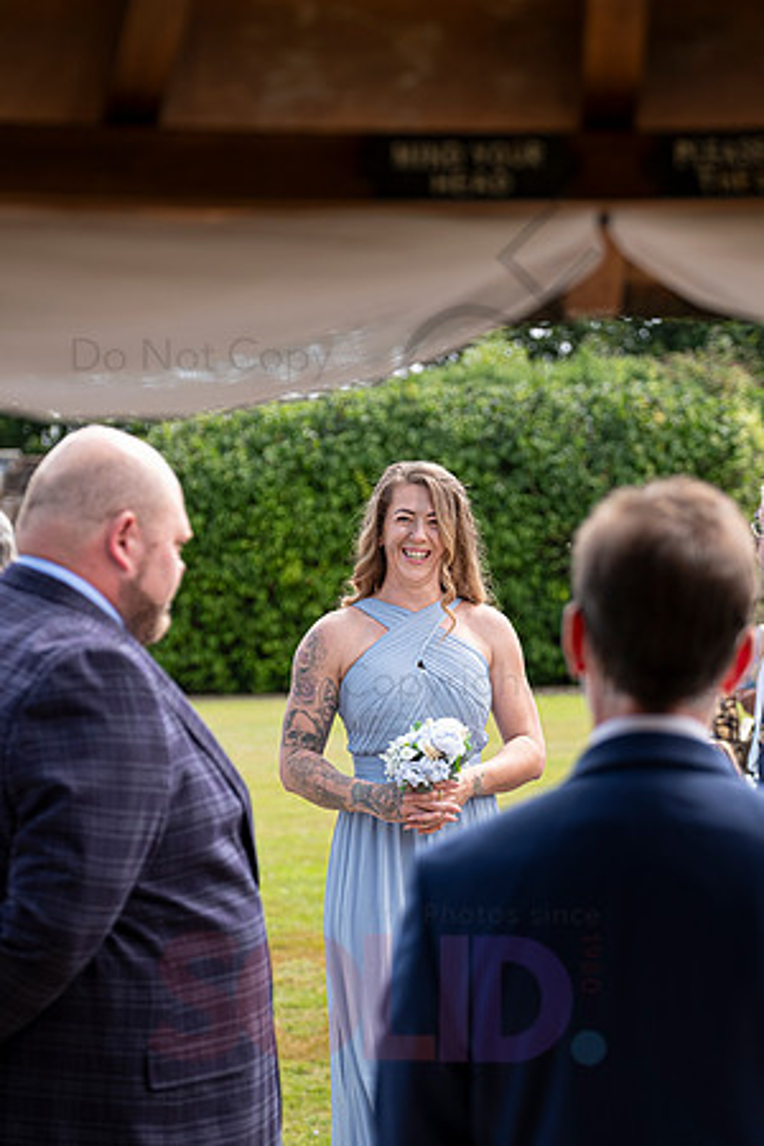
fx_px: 3565
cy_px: 573
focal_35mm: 112
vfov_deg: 18.3
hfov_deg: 12.2
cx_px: 382
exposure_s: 1/640
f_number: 3.2
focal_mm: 74.4
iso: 200
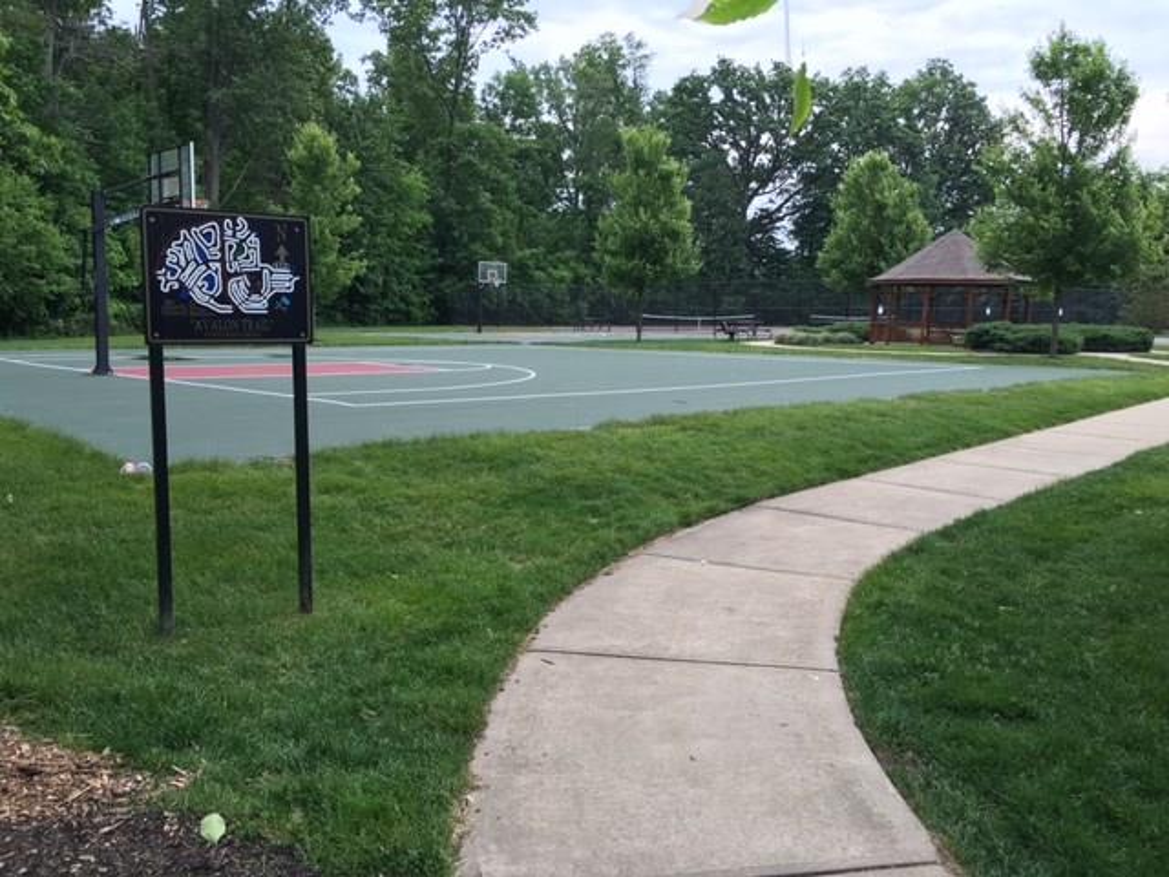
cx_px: 584
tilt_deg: -6.8
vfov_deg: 48.2
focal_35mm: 29
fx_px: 979
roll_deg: -0.9
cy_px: 438
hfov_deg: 61.7
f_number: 2.2
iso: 25
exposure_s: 1/331
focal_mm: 4.15
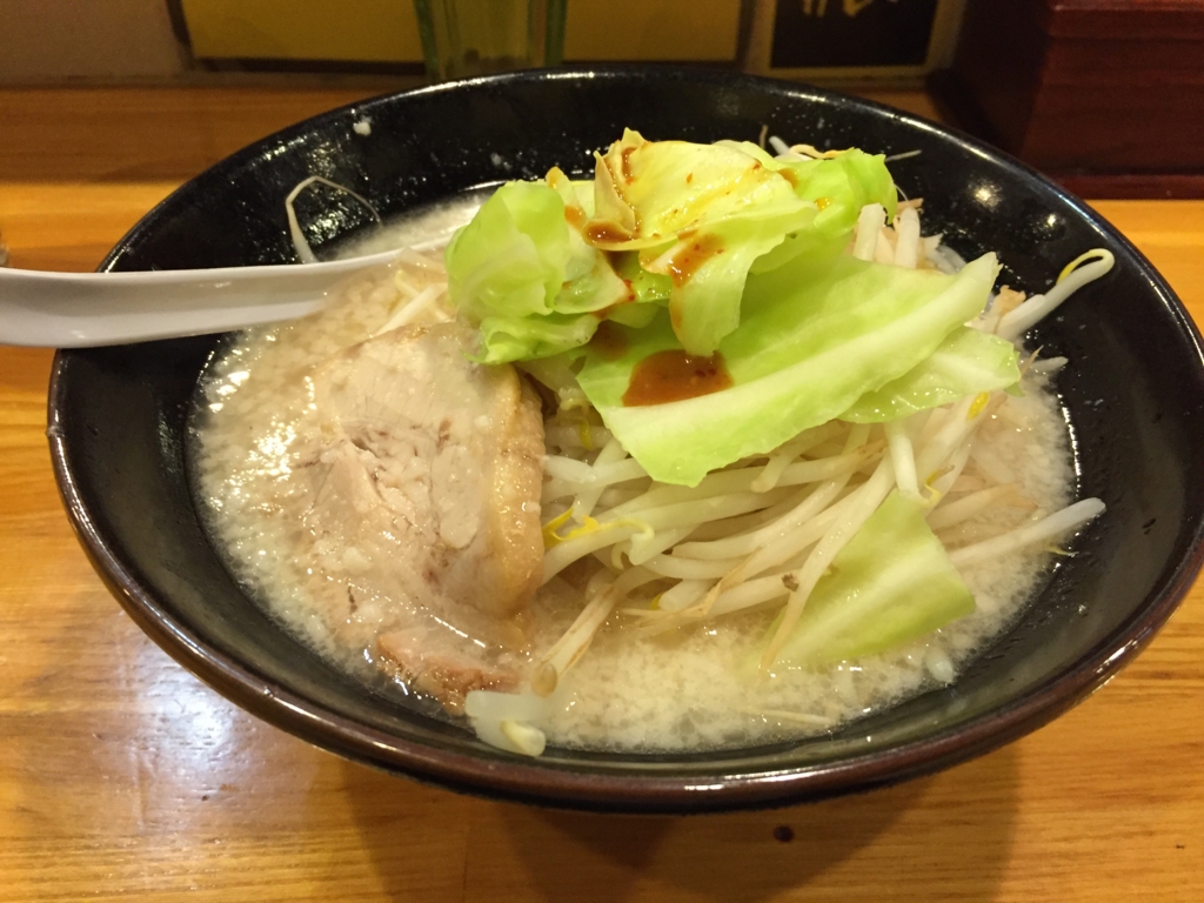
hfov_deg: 61.7
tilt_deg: -42.5
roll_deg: -2.8
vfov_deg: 48.2
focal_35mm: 29
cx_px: 602
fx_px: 1009
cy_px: 452
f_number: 2.2
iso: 200
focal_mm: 4.15
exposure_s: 1/30
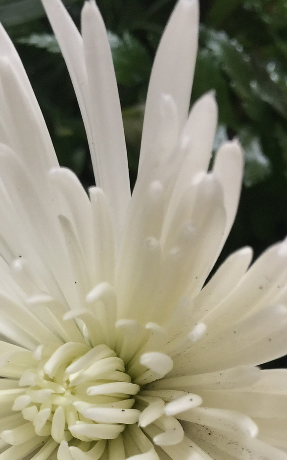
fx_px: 663
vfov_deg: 36.9
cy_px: 368
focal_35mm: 53
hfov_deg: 24.3
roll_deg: -0.5
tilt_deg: -20.1
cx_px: 92
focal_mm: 4.15
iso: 32
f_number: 2.2
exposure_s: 1/15
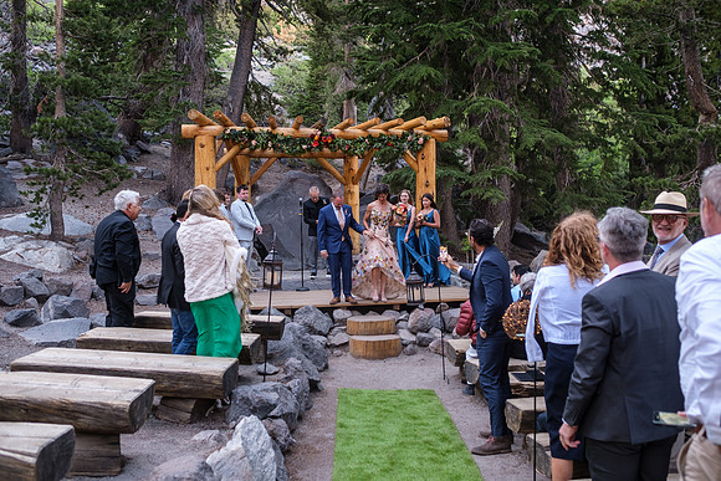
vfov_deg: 37.9
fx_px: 701
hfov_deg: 54.4
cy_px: 240
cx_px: 360
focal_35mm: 35
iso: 160
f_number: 2.5
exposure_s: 1/80
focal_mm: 23
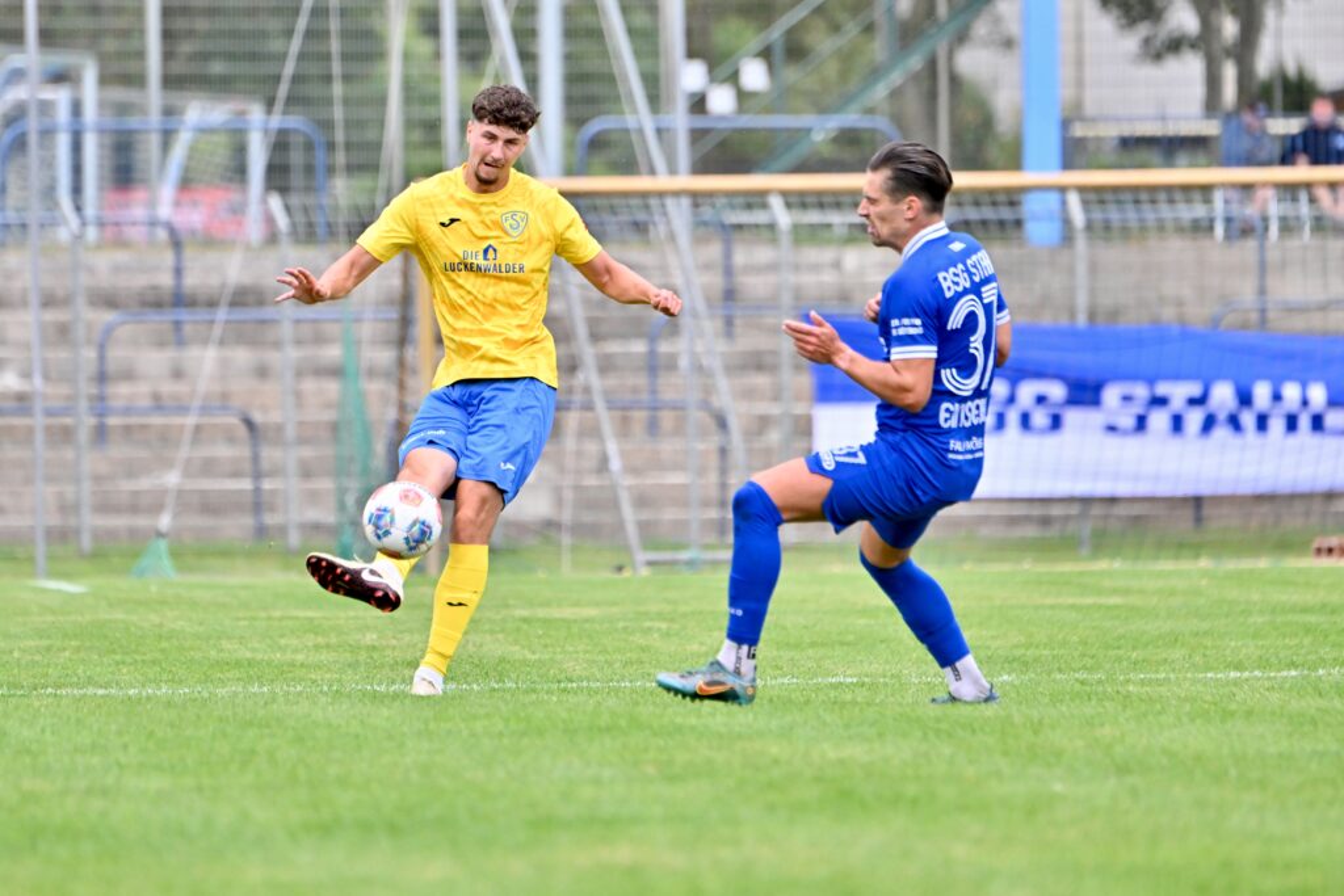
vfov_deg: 3.4
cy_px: 448
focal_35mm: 400
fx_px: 14934
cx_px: 672
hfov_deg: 5.2
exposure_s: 1/2000
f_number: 5.6
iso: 2000
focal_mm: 400
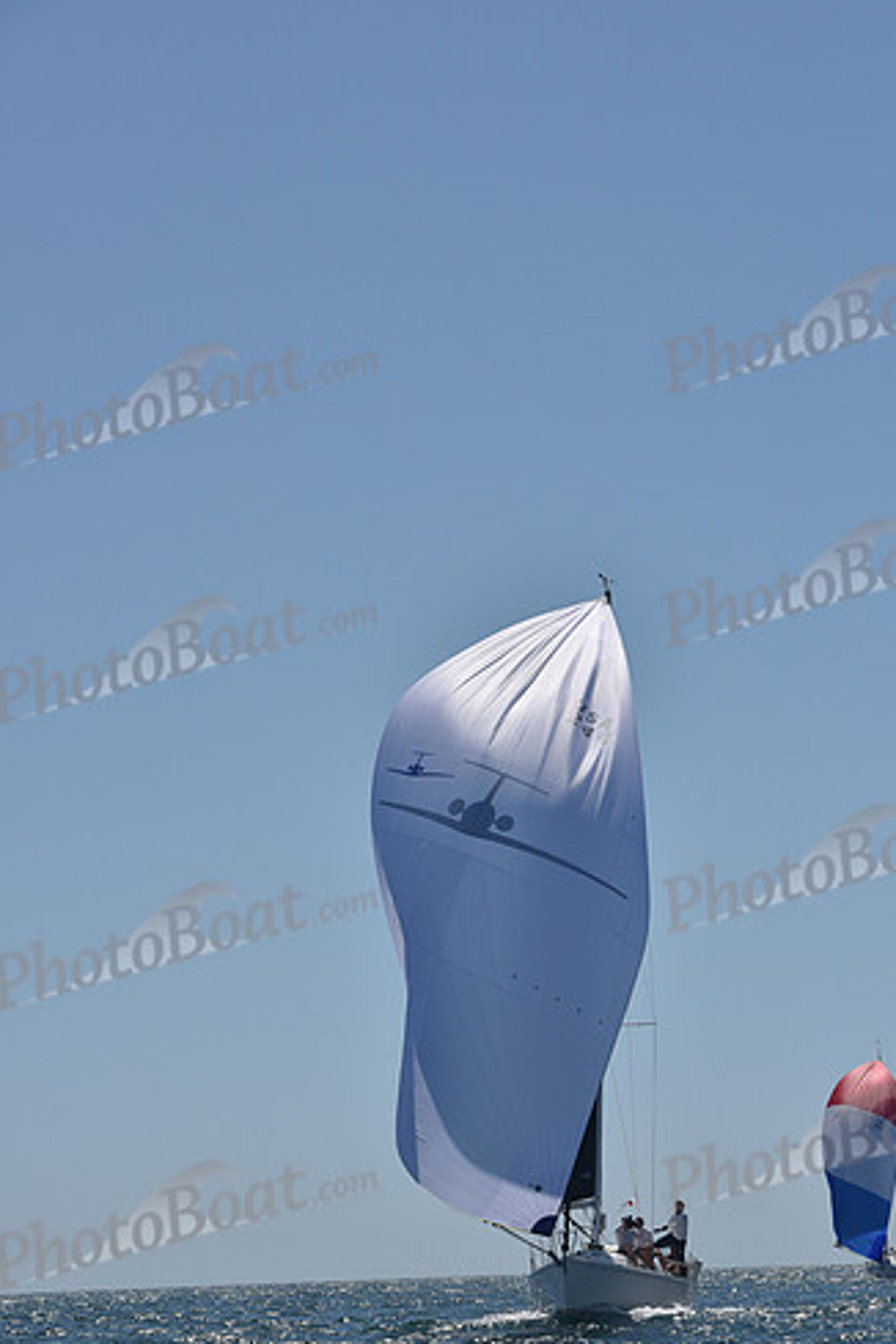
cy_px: 759
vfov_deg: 16.9
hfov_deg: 11.3
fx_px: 4517
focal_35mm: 121
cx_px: 521
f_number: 9
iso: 320
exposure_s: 1/1250
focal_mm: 102
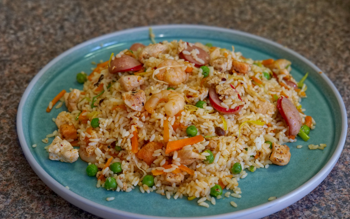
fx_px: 591
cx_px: 173
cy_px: 110
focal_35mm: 62
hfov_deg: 33.0
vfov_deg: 21.0
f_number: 7.1
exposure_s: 1/80
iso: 5000
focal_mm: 60
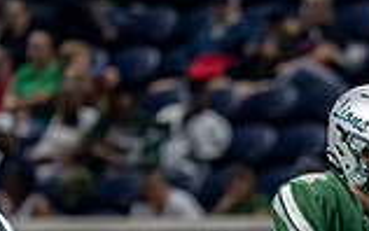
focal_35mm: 1073
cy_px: 341
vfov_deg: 1.2
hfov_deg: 2.0
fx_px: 10798
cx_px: 312
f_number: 2.8
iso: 1600
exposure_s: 1/1000
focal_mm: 200
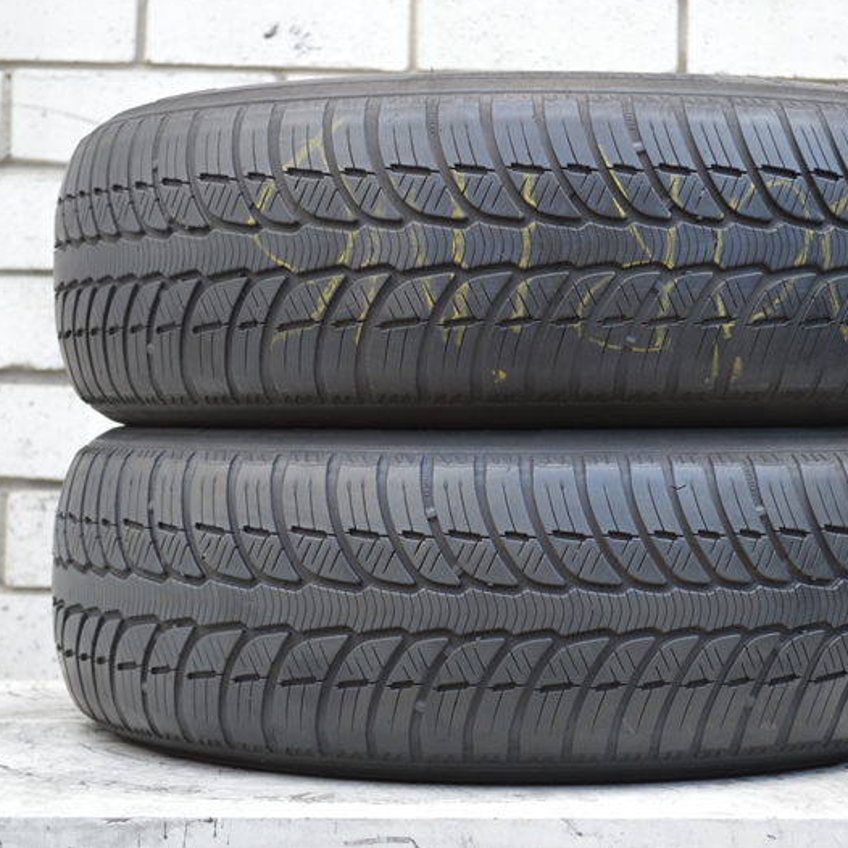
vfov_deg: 18.7
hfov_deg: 18.6
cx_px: 545
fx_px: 2578
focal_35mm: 93
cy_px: 422
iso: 400
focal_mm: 48
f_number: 5.3
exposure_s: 1/100
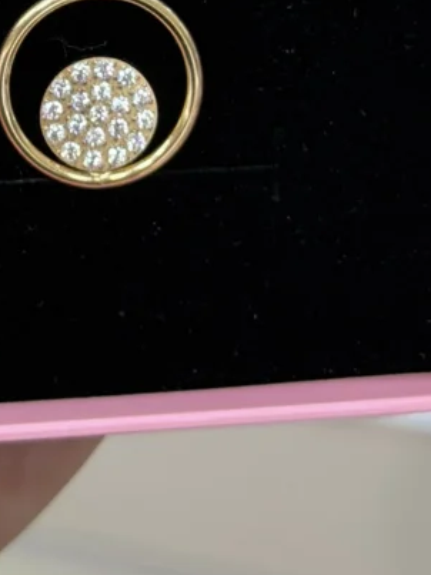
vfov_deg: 15.0
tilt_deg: -37.1
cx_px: 53
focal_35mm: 127
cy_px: -109
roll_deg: +2.0
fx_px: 2109
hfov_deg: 11.6
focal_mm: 6.76
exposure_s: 1/159
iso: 50
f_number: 1.78
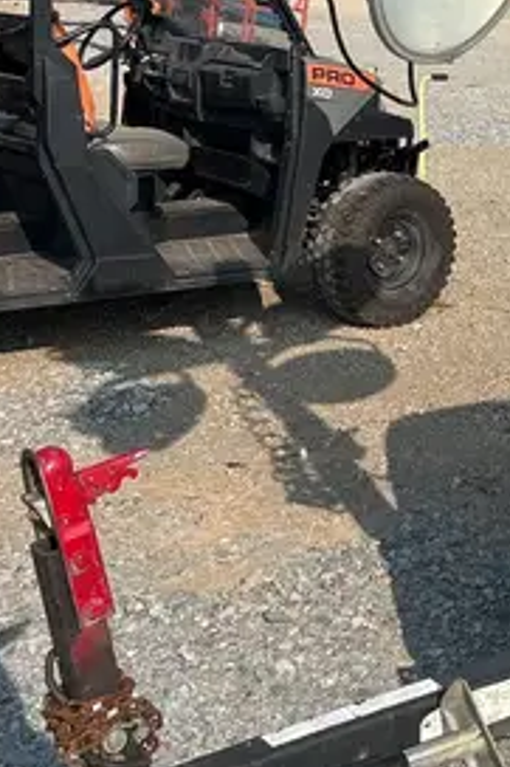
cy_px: 83
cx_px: 721
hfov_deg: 17.2
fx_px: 1553
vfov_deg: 26.8
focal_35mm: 73
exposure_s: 1/5882
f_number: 1.5
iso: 50
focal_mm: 5.7
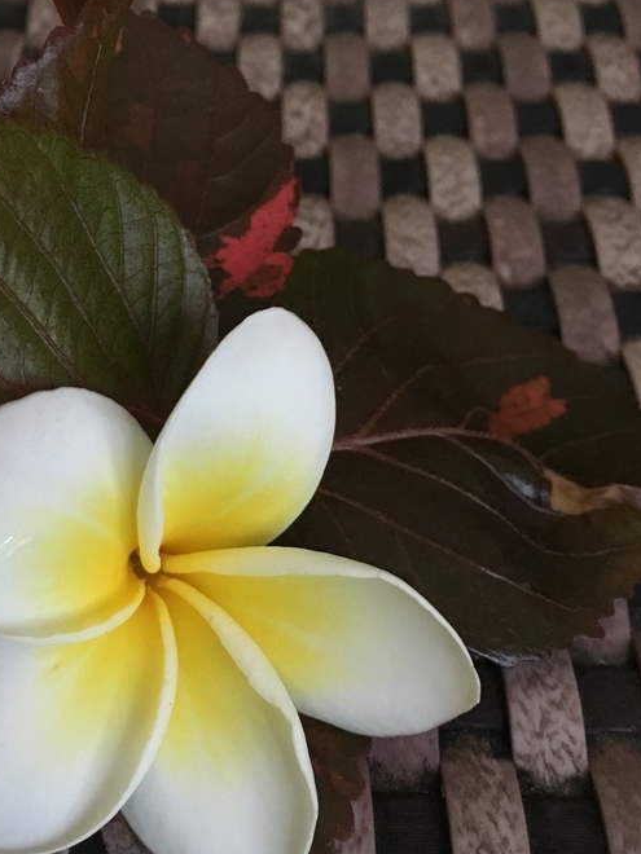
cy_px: 461
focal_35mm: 45
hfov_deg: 31.7
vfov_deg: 42.0
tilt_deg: -48.9
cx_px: 170
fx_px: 1111
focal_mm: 4.15
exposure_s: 1/15
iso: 200
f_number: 2.2
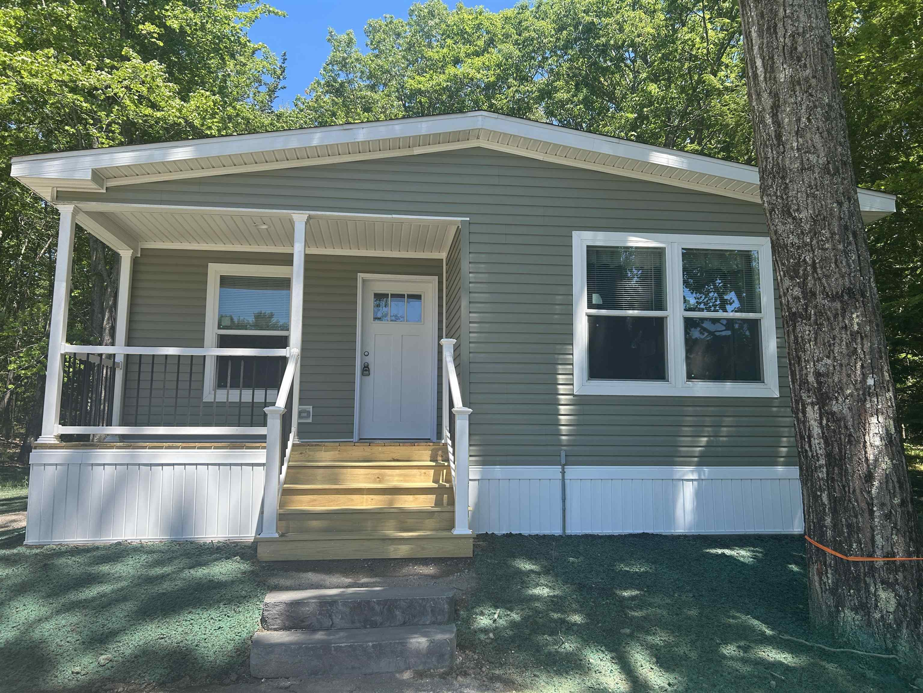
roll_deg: +1.4
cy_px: 346
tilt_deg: +5.9
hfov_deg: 67.3
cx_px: 462
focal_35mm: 26
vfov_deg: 53.1
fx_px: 693
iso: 50
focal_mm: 5.7
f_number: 1.5
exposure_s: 1/1196
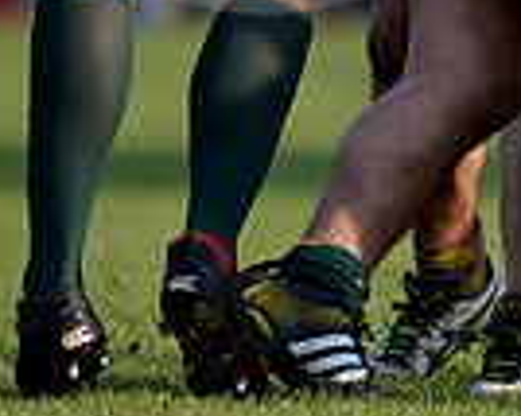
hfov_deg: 1.1
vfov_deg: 0.9
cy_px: -262
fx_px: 26302
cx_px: 929
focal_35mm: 1707
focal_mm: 420
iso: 400
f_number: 4
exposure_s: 1/1250
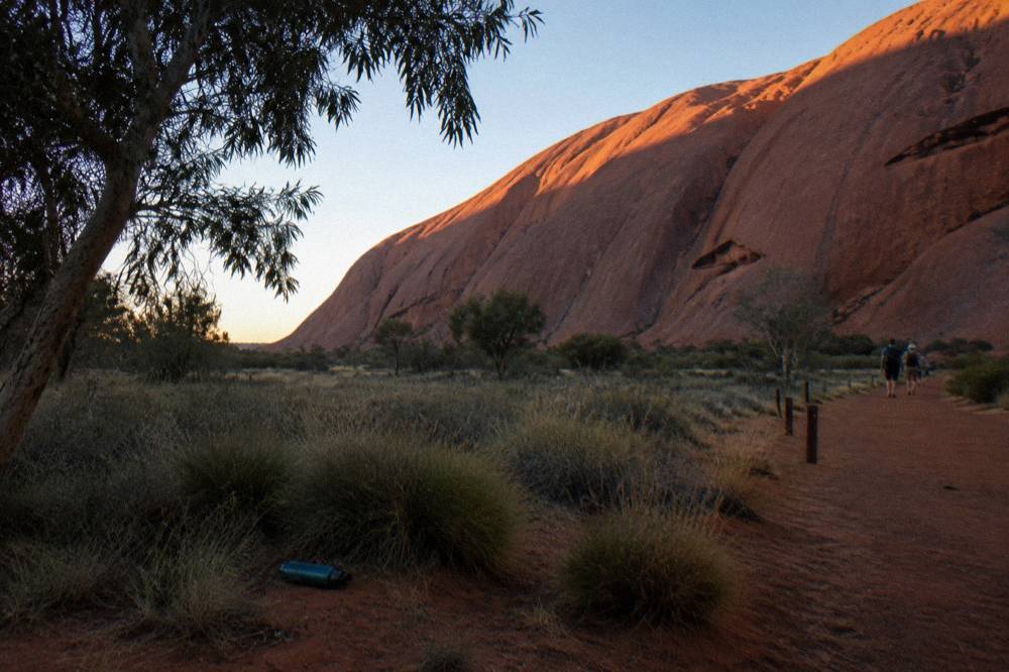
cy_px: 336
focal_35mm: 37
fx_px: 1037
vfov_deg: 35.9
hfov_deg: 51.9
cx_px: 504
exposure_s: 1/500
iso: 320
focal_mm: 37
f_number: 4
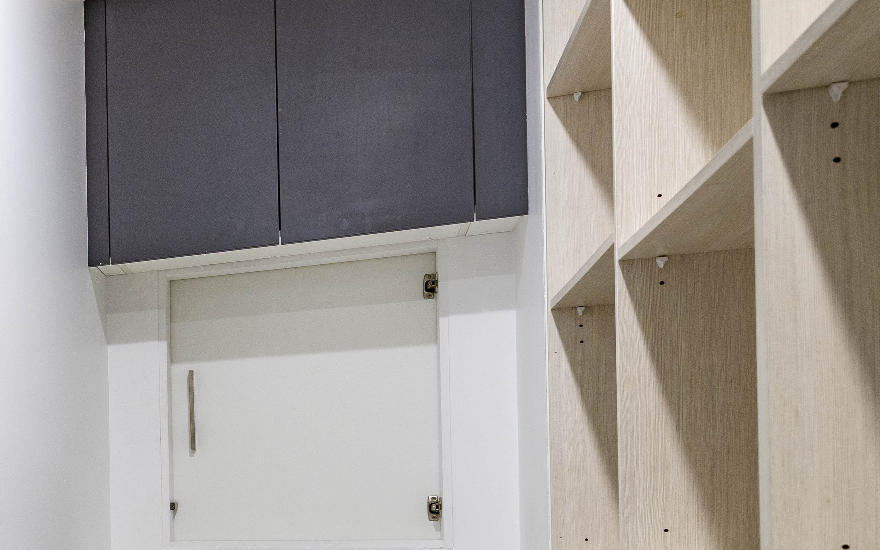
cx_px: -490
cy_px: 552
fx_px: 1247
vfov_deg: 23.8
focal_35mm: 52
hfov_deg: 26.2
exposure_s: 1/6
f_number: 6.3
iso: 160
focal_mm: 16
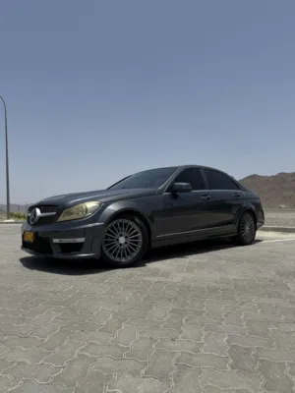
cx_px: 148
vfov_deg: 71.6
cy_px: 196
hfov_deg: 56.8
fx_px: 273
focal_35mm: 24
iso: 80
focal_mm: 6.76
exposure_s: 1/9091
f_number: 1.78
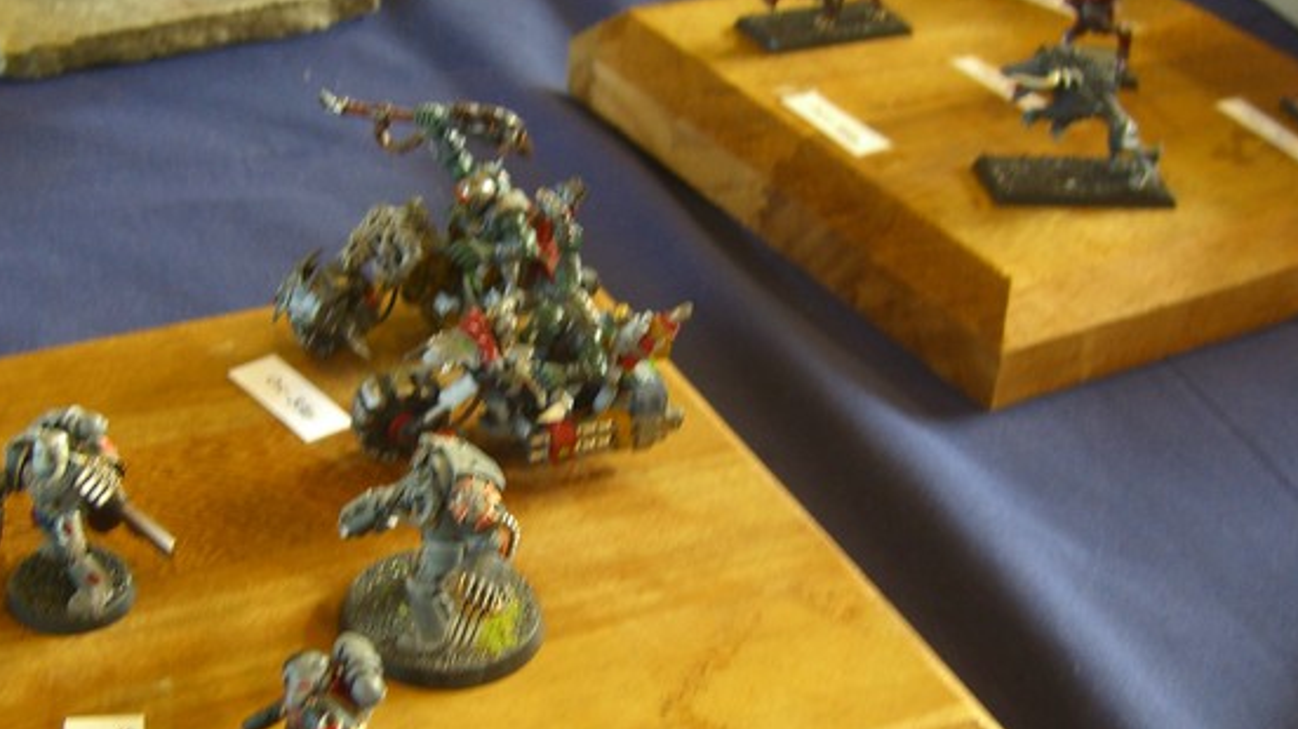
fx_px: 2064
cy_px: 463
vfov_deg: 20.0
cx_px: 564
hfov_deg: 34.9
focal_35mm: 60
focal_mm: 7.9
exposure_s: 1/20
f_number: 2.8
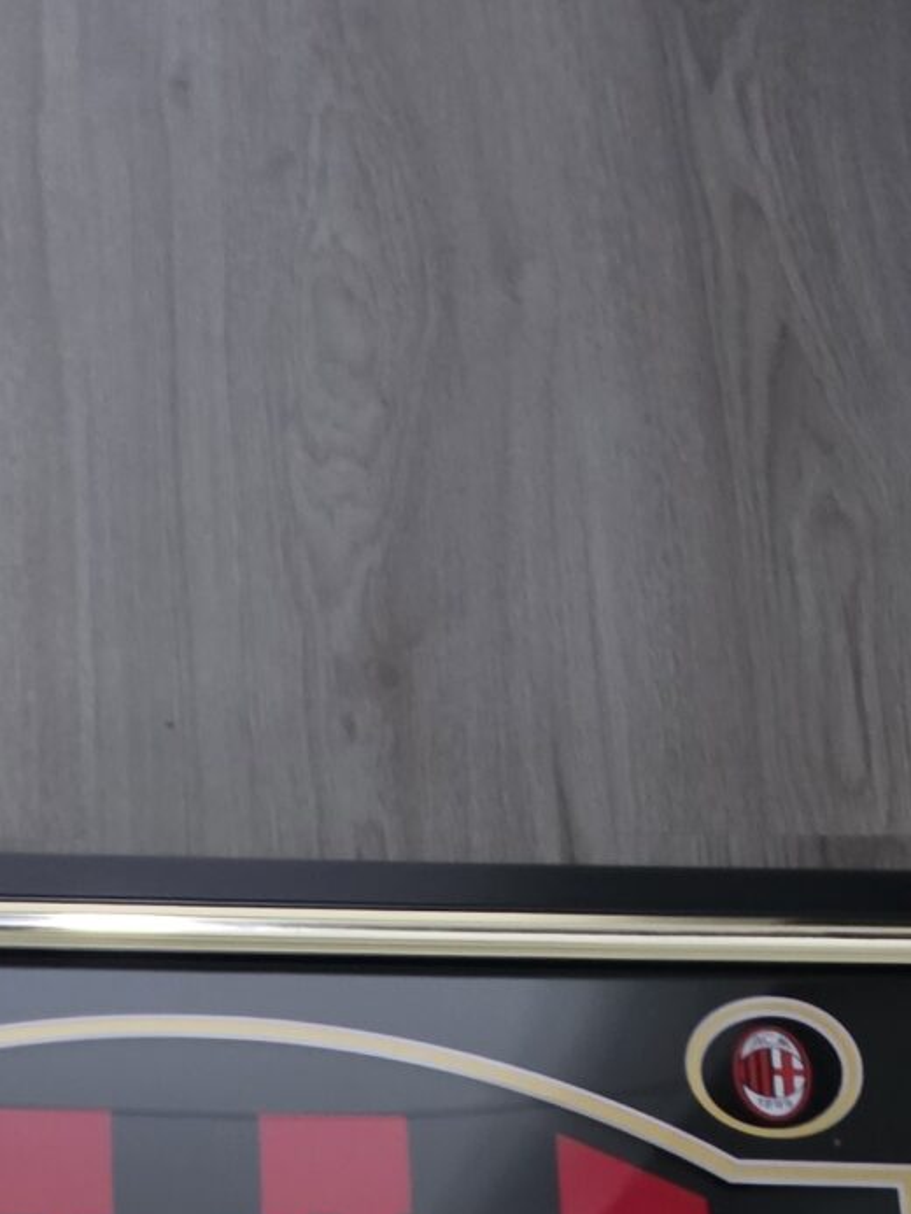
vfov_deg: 18.6
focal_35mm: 85
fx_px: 2982
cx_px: 126
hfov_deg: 17.2
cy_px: 2099
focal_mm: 6.5
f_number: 1.4
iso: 1000
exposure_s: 1/20
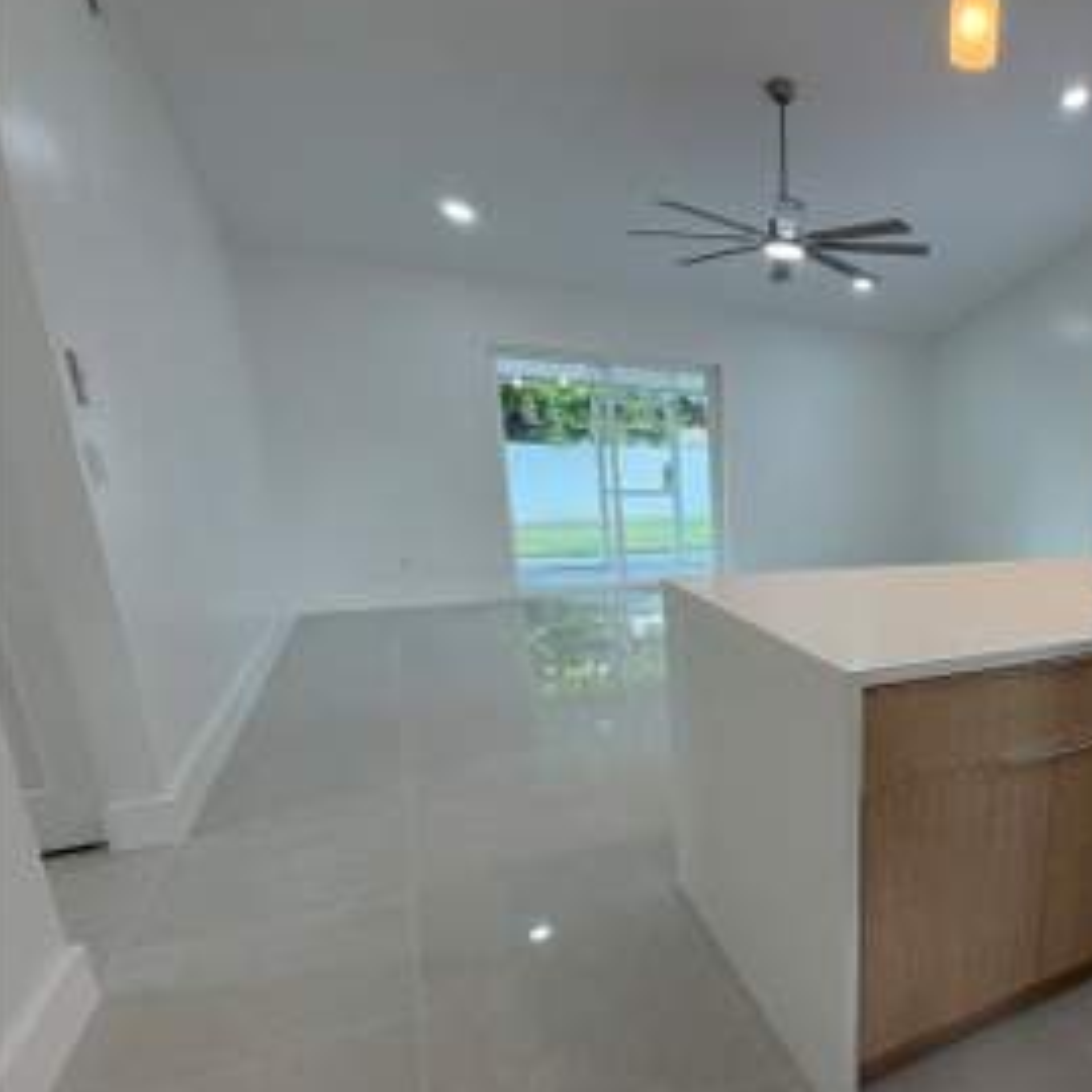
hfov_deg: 60.7
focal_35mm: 22
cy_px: 671
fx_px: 785
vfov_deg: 68.7
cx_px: 950
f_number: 2.2
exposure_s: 1/120
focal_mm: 2.22
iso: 100
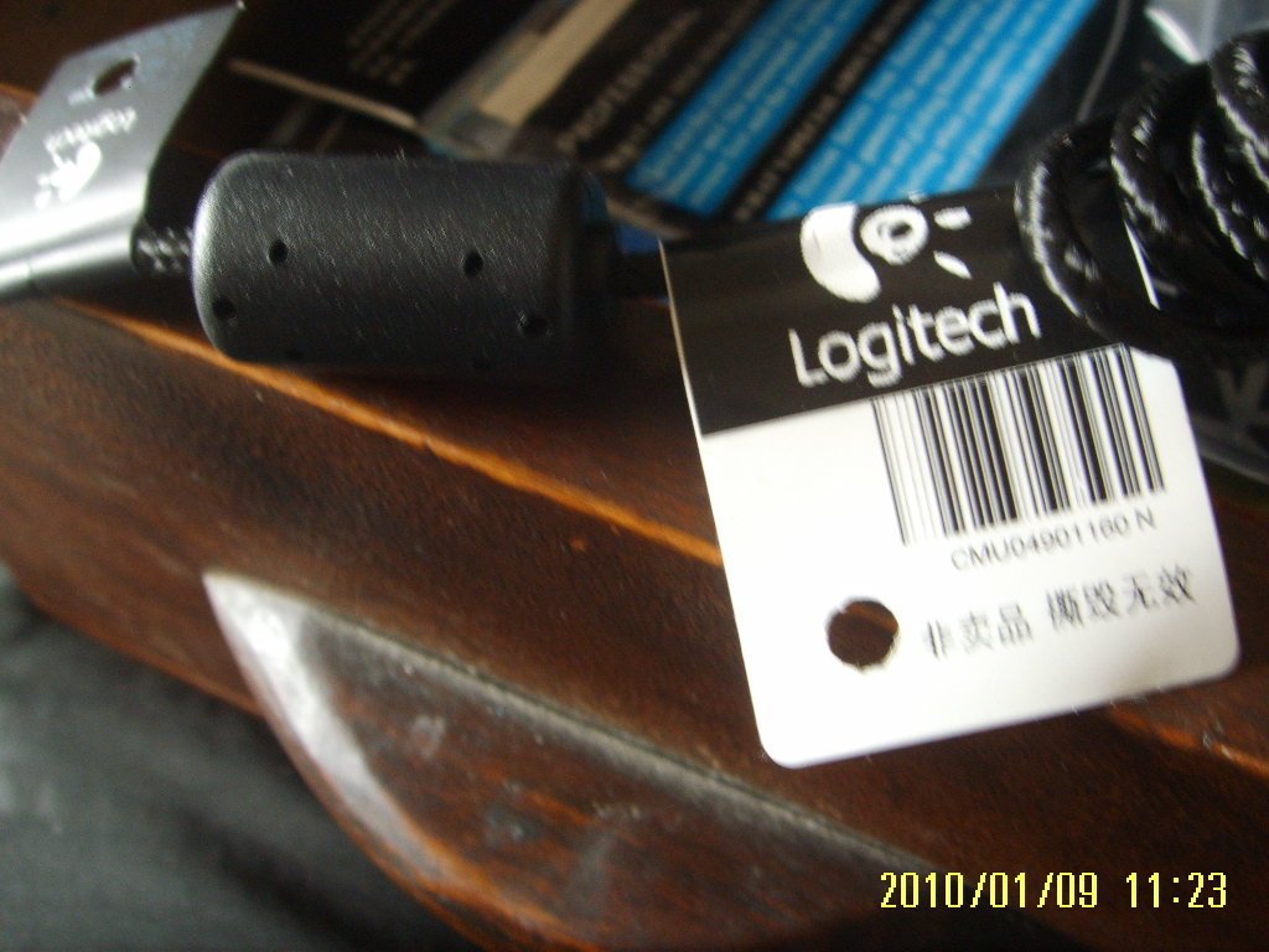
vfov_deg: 36.8
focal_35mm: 39
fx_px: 1430
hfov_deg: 47.9
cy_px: 476
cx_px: 634
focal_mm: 6.6
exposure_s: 1/2
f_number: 3.5
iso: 152
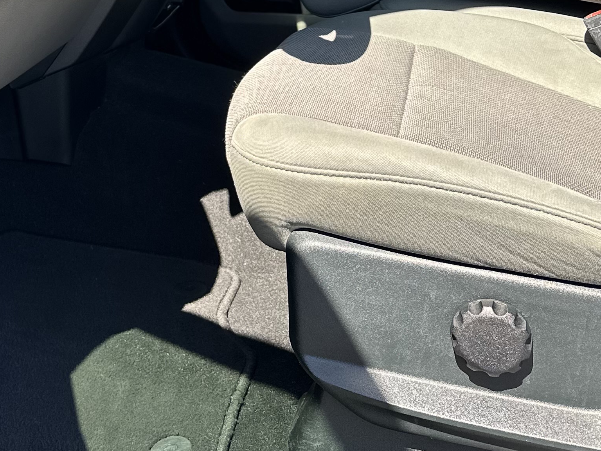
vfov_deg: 22.0
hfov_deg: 29.0
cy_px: -48
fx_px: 1094
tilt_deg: -10.2
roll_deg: +2.9
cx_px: 17
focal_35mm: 63
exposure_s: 1/471
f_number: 1.78
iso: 80
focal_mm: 6.86
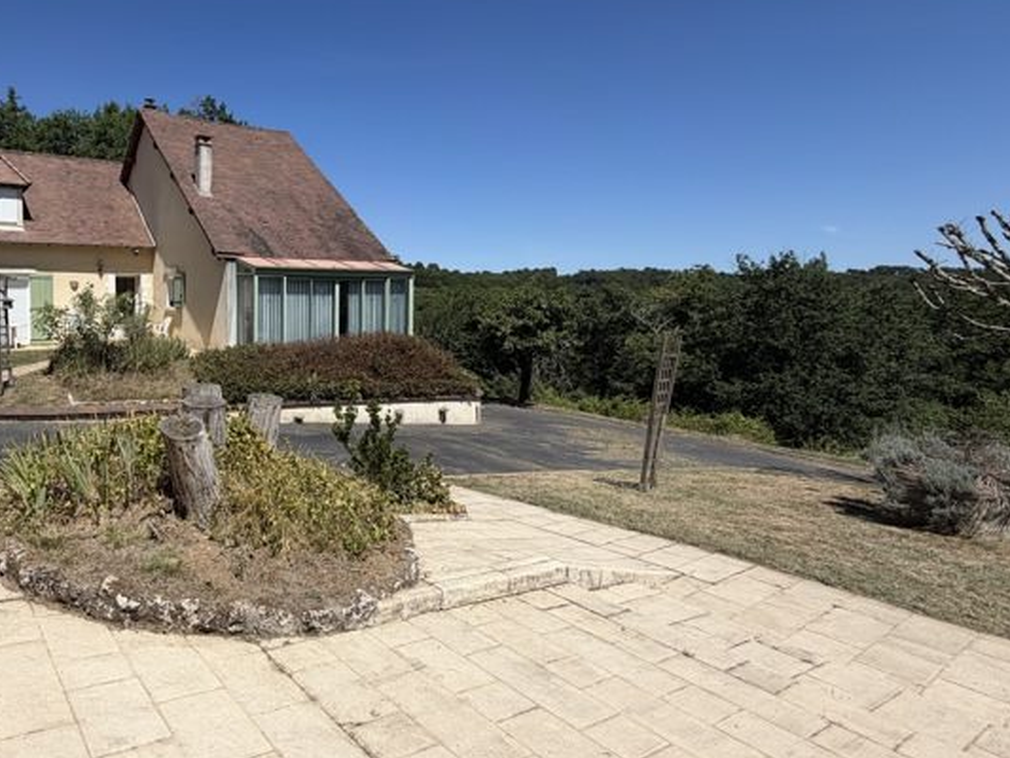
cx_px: 260
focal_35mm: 21
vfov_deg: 63.2
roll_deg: +0.2
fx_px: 613
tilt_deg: -3.7
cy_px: 330
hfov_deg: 73.7
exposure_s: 1/1235
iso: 20
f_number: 2.2
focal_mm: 2.22
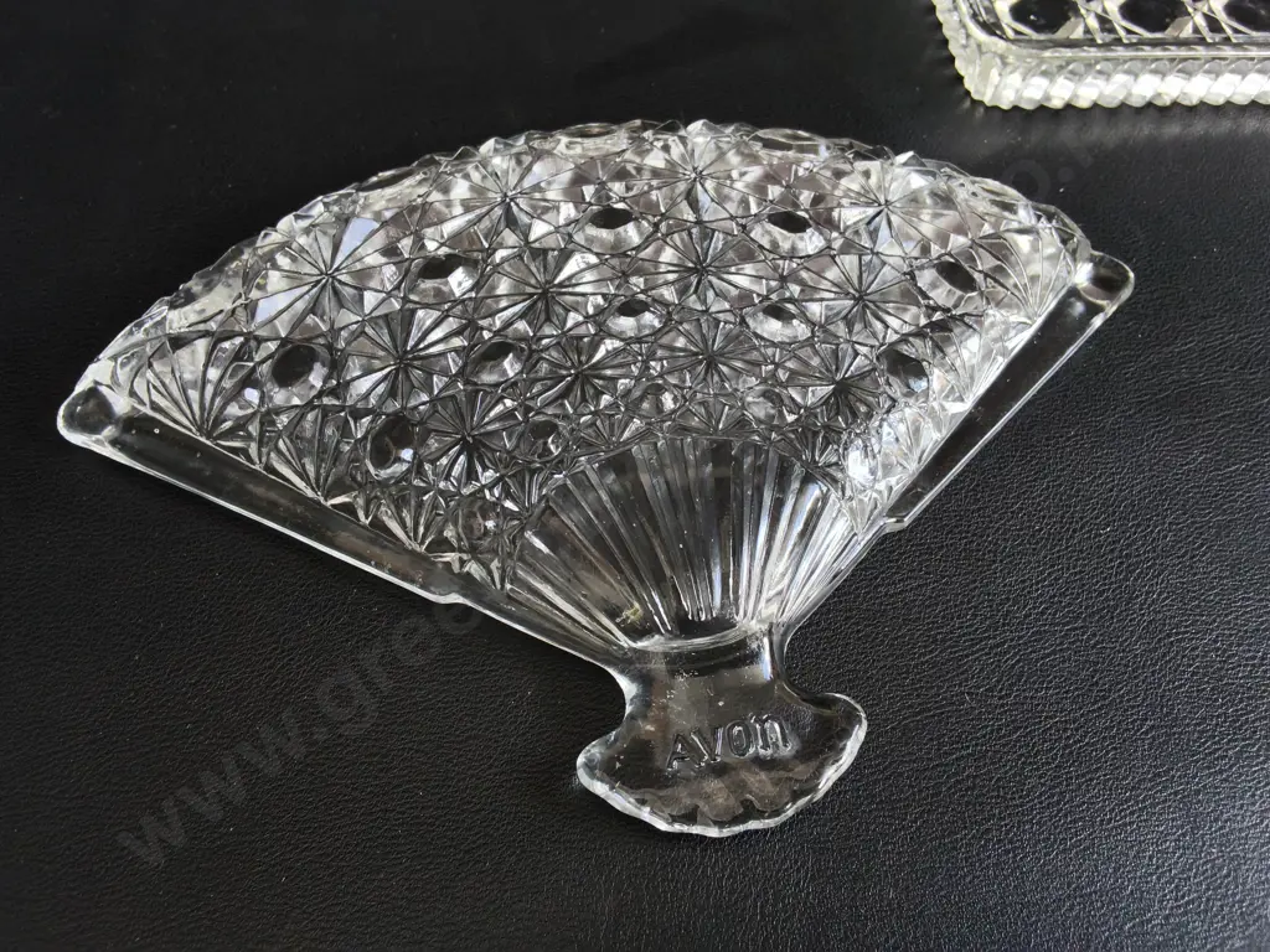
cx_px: 635
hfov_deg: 65.3
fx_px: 991
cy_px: 476
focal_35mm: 27
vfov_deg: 51.4
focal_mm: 2.87
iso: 50
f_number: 2
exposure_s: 1/100
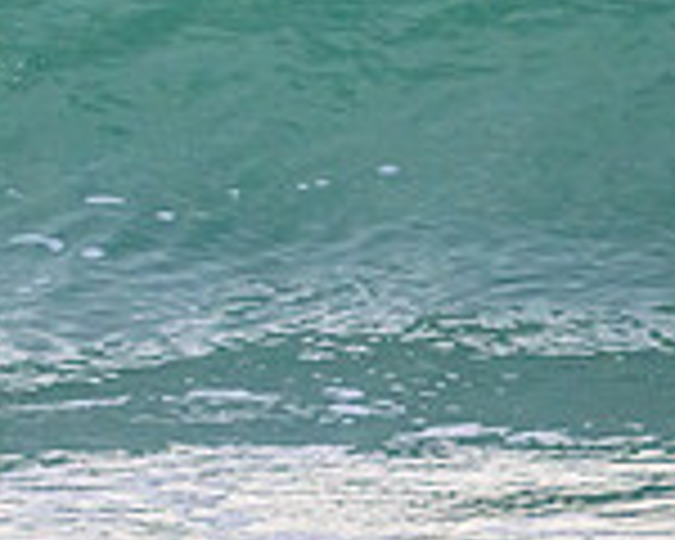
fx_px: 43431
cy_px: -198
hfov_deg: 0.9
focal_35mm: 2174
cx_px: -616
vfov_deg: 0.7
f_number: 5.6
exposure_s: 1/2500
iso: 1000
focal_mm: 400
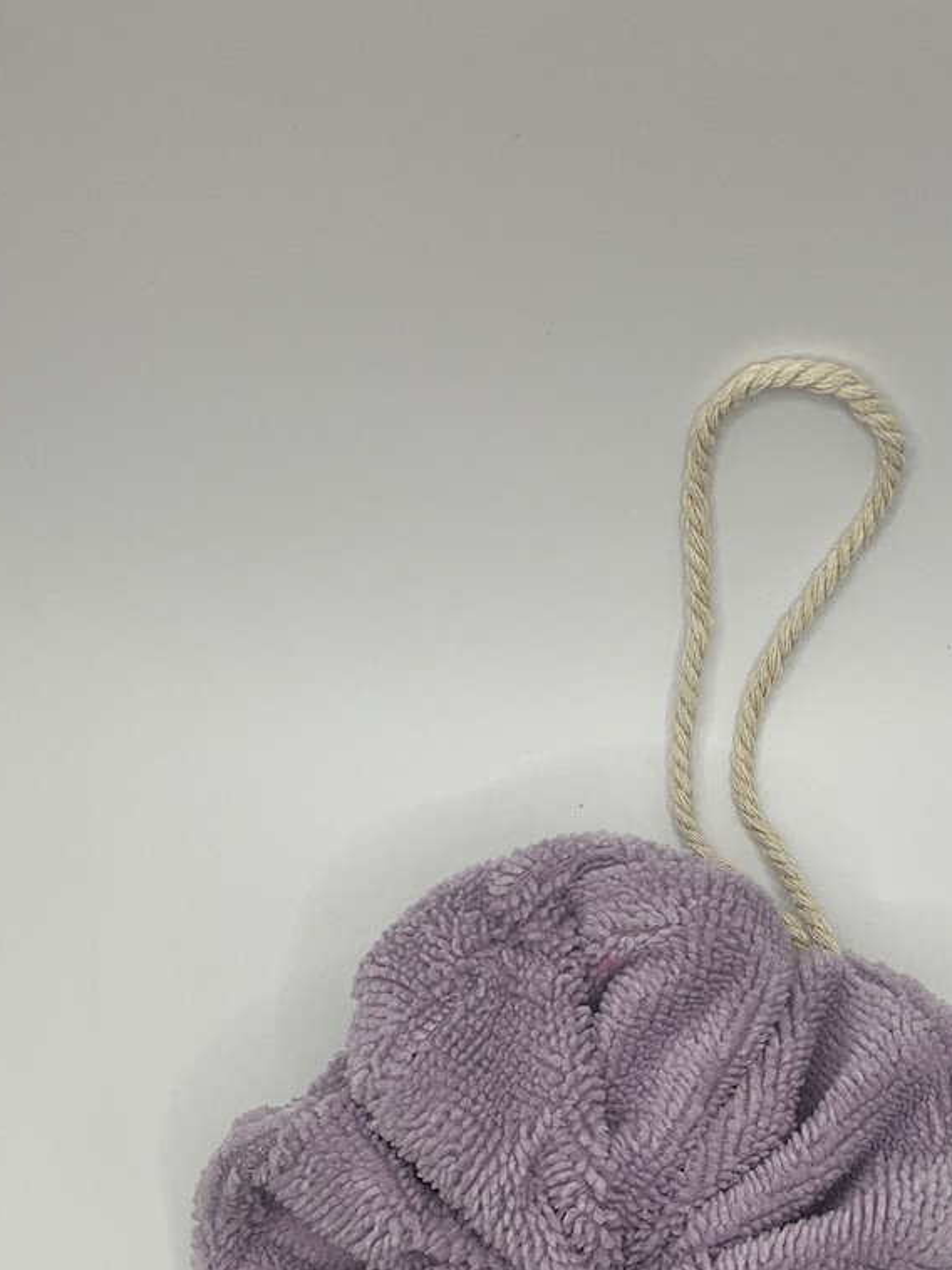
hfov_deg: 29.2
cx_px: 704
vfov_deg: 37.3
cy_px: 1045
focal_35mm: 49
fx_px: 1798
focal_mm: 3
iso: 25
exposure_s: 1/294
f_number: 1.8
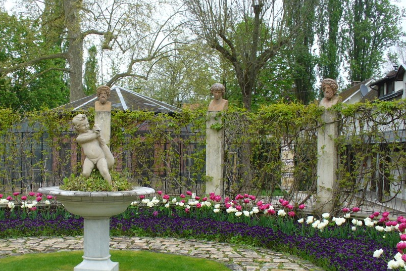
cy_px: 160
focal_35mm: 49
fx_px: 553
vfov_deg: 27.5
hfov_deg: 40.1
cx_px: 155
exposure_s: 1/100
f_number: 2.8
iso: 80
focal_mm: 6.1
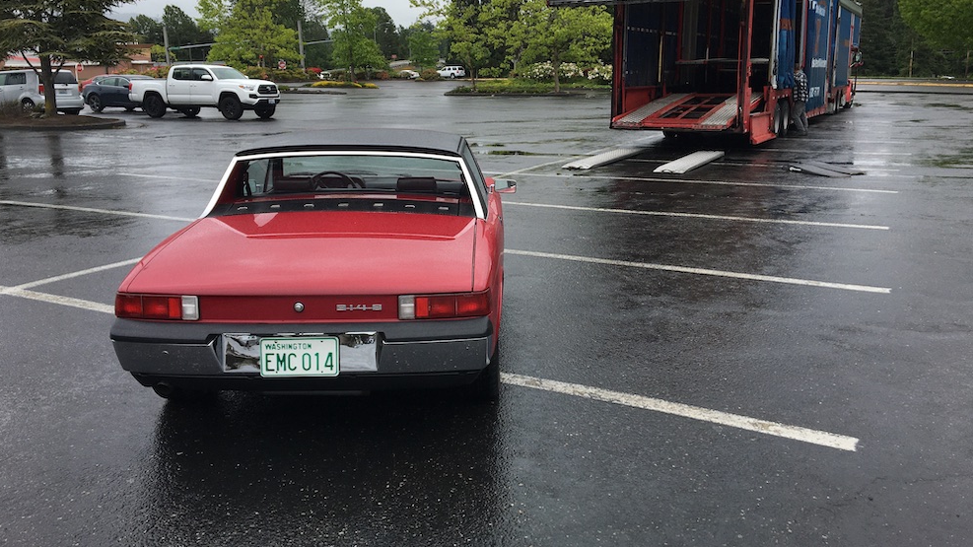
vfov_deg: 36.5
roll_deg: +1.8
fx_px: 826
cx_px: 490
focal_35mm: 32
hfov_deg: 61.0
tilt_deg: -9.1
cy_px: 209
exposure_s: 1/718
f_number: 2.2
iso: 25
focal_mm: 4.15
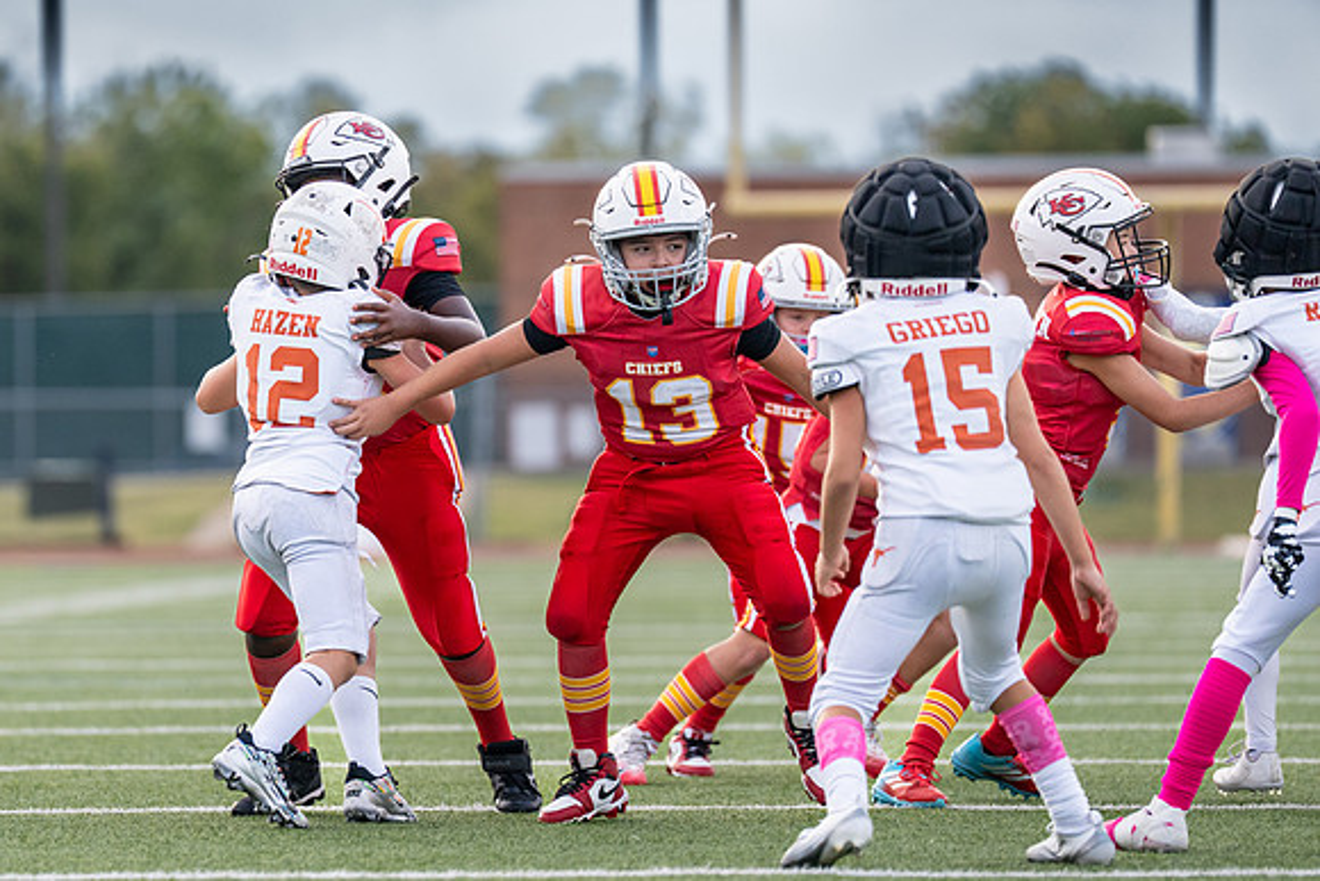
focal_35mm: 365
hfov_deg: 5.7
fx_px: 13368
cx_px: 363
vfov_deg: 3.8
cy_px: 508
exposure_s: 1/2000
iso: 400
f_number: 2.8
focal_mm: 200
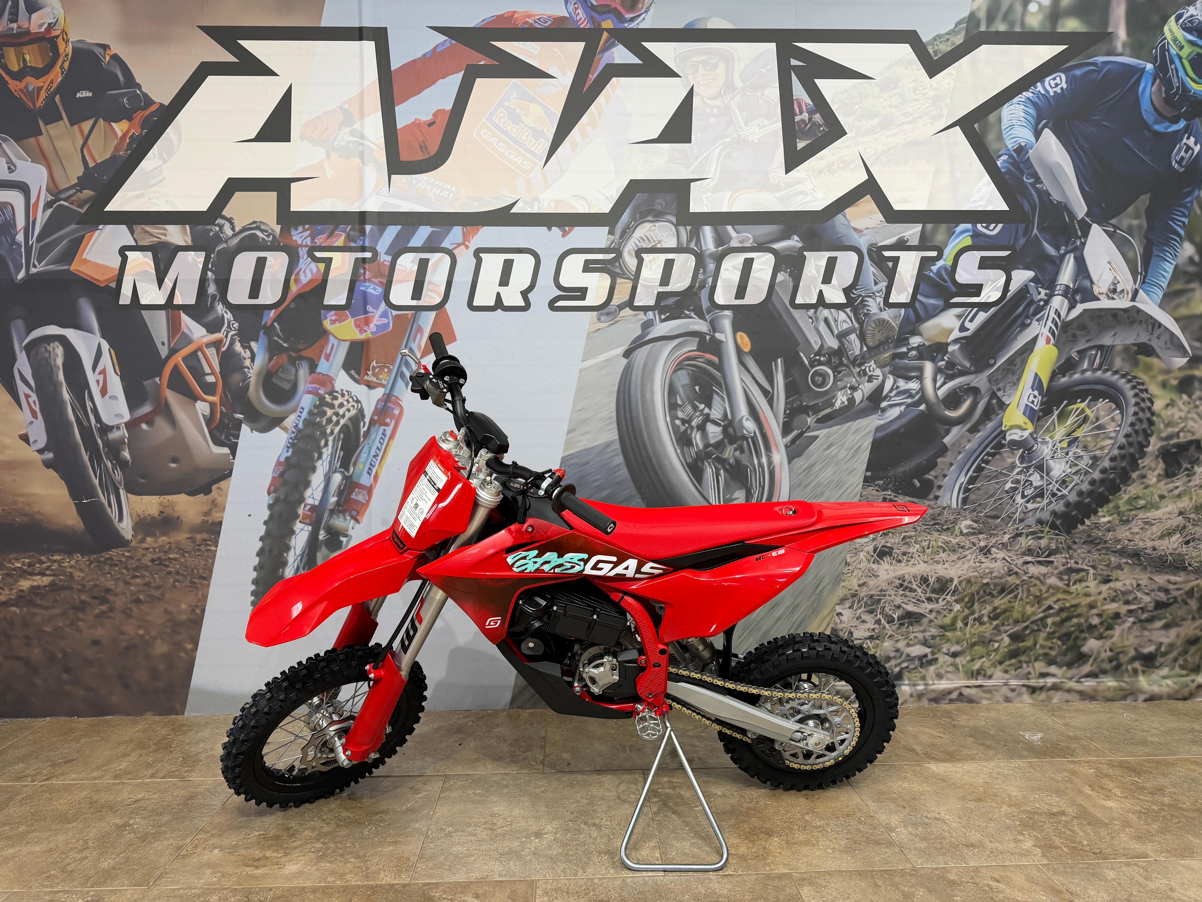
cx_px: 601
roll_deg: +0.0
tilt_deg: -2.9
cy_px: 451
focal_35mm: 24
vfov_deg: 56.8
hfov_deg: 71.6
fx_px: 833
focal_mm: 6.76
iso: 125
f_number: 1.78
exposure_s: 1/60
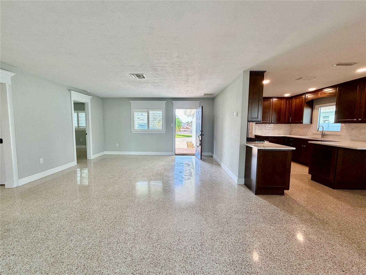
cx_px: 183
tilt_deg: -4.2
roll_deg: -0.4
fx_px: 148
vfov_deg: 85.7
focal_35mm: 14
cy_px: 138
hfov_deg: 102.1
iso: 125
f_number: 2.2
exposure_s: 1/121
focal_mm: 2.22
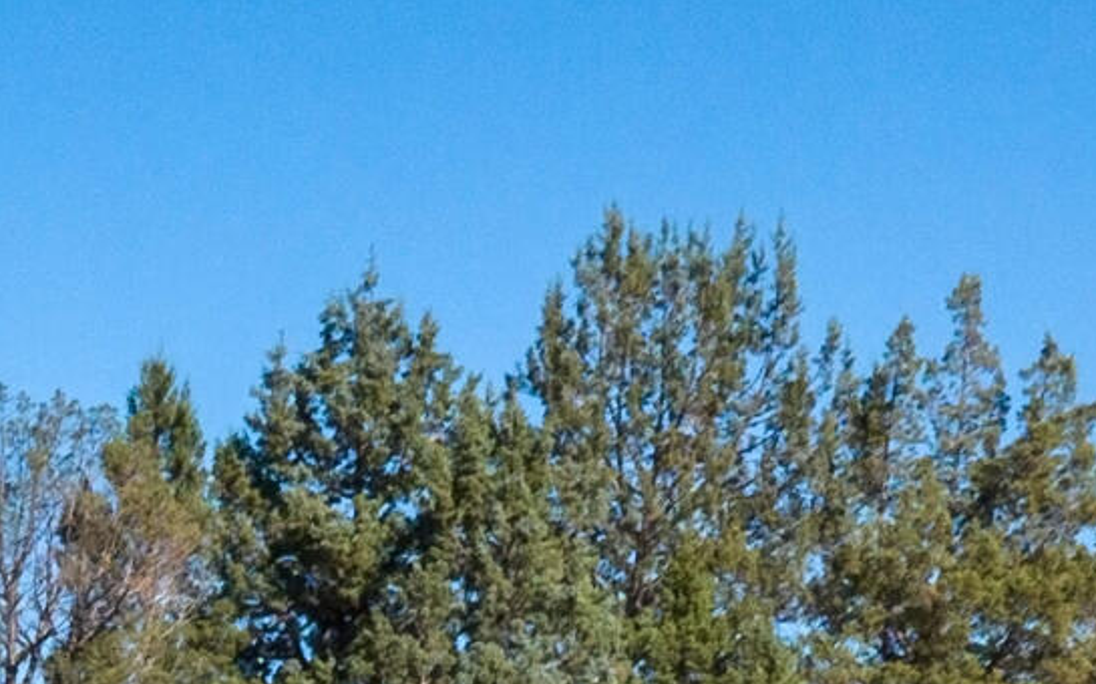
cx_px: -1088
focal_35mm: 140
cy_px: 2145
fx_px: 4180
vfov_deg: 7.9
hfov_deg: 13.0
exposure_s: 1/120
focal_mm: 12.29
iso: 400
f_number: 10
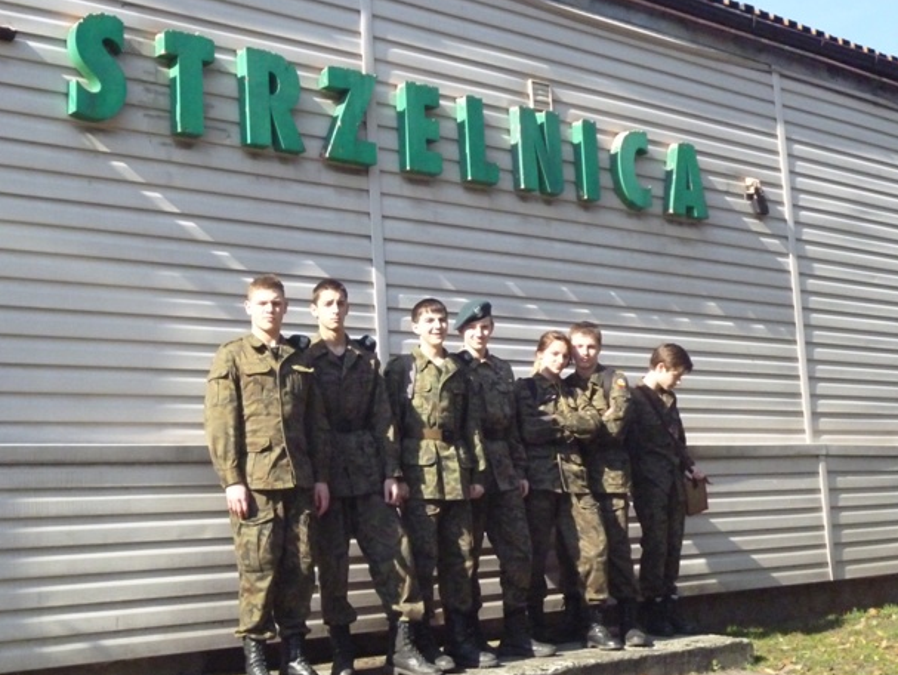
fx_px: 1402
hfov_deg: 35.4
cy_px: 312
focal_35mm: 54
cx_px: 368
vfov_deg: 27.1
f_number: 11
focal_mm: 7.3
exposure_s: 1/200
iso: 800
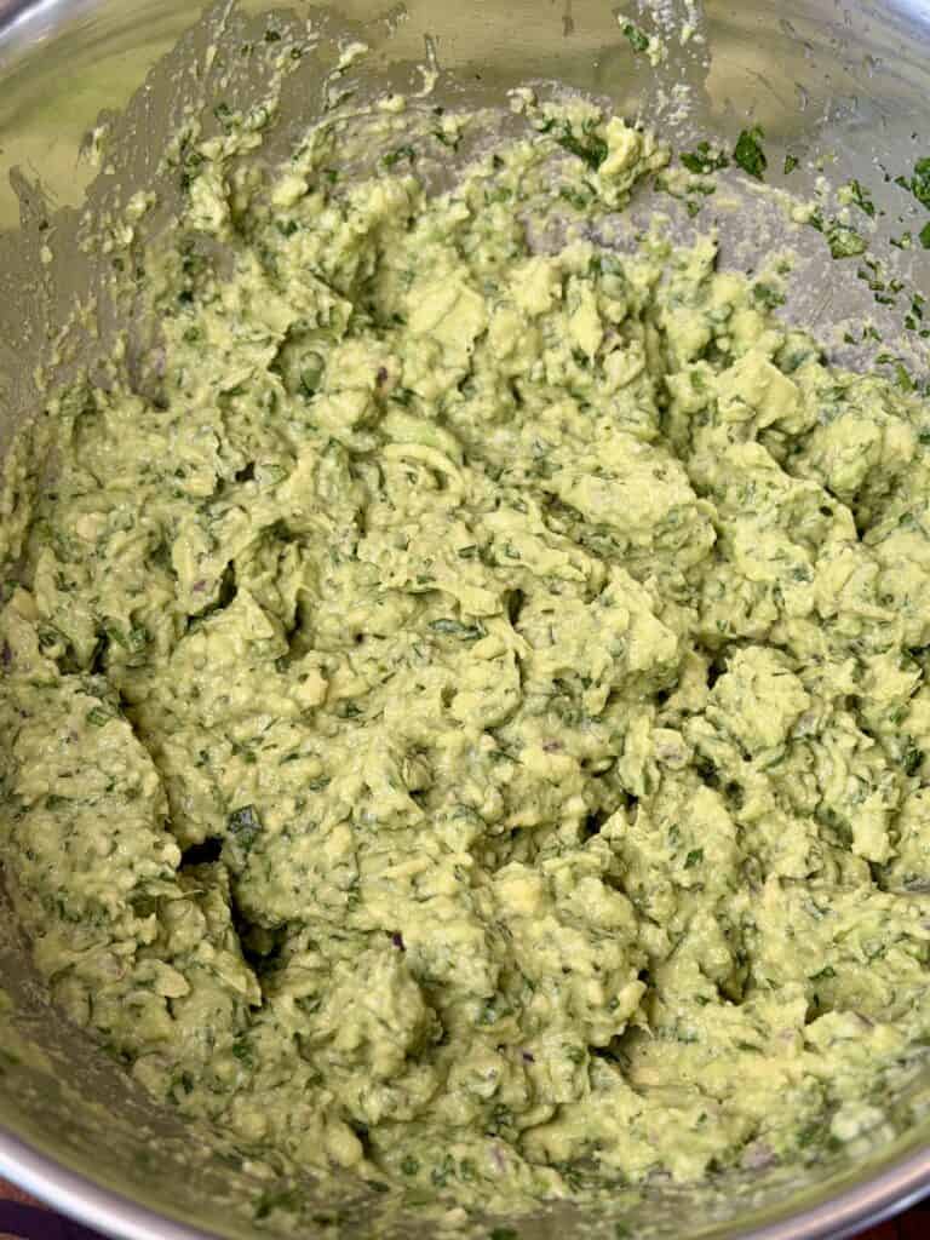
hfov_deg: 30.3
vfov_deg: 39.7
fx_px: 1719
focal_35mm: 48
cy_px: 620
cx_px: 465
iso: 50
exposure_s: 1/167
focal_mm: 6.76
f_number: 1.78
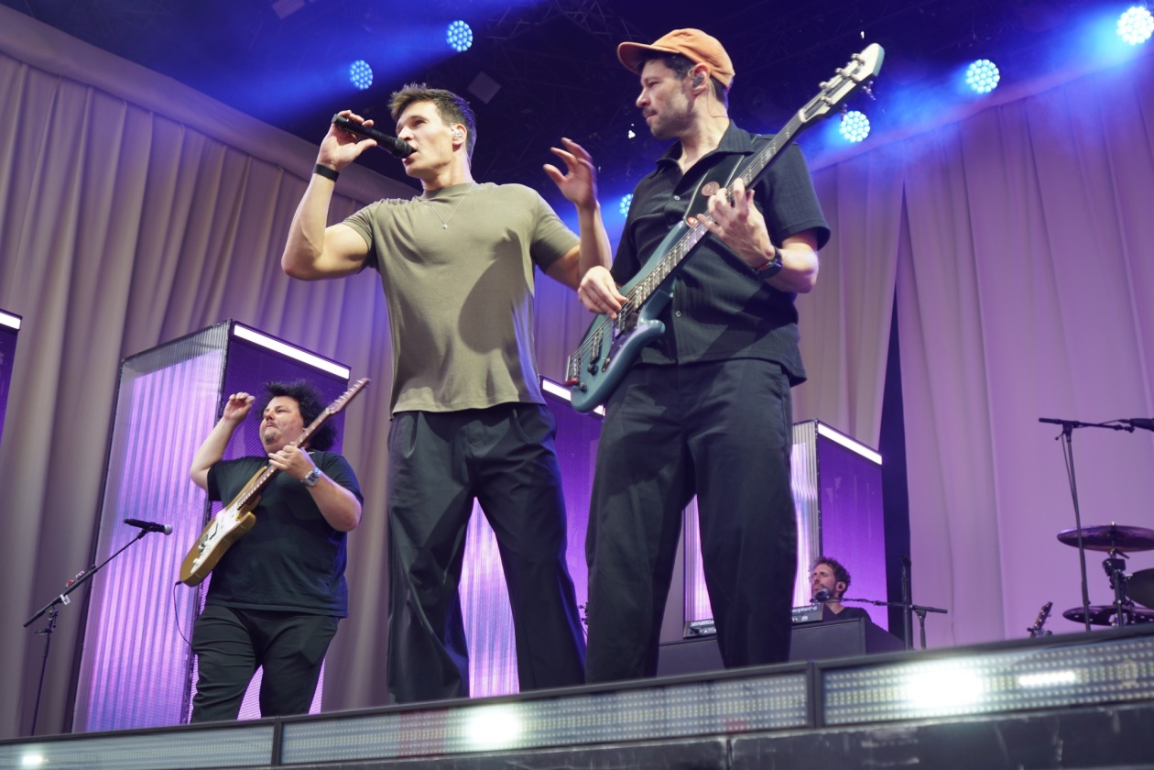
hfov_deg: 46.4
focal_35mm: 42
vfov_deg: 31.9
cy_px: 385
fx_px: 1346
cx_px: 577
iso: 100
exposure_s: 1/60
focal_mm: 28
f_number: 4
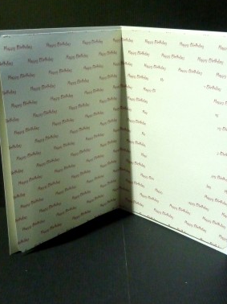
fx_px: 411
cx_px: 121
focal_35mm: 47
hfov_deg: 30.8
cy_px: 163
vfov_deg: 40.4
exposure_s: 1/40
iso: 800
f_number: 3.6
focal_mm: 6.1
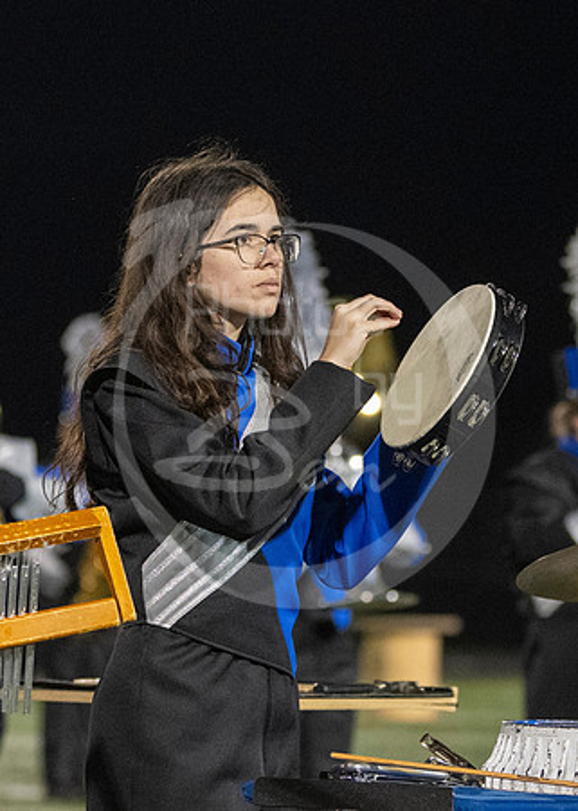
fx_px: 7217
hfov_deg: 4.6
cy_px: 417
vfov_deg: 6.4
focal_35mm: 314
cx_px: 356
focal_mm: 98
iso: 4000
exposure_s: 1/500
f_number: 2.8
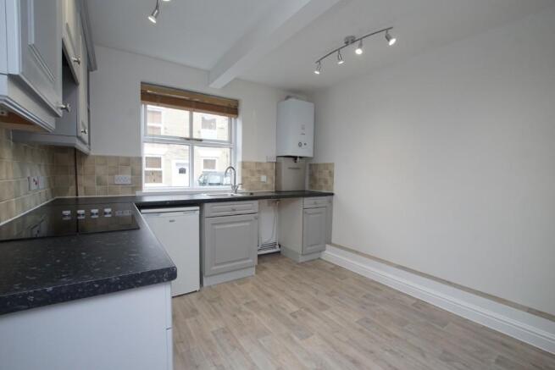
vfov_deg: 77.4
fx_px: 231
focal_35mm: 15
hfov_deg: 100.4
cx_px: 278
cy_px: 185
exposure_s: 1/60
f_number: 9
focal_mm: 10
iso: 1000
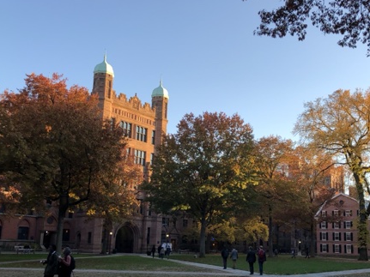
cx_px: 209
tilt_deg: +10.2
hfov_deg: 47.8
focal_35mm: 39
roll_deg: -1.0
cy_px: 176
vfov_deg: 36.6
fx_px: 417
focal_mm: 4
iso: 20
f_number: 1.8
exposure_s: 1/369
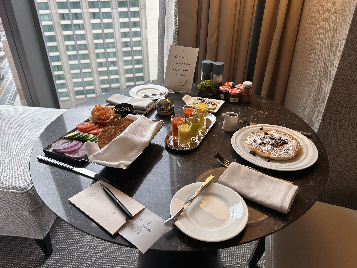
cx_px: 178
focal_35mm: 26
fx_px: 268
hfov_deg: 67.3
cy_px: 134
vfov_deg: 53.1
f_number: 1.5
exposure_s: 1/120
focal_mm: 5.7
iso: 40
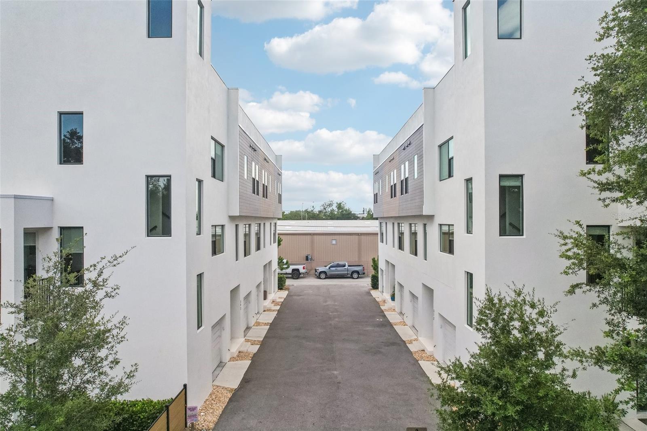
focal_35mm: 22
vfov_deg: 57.2
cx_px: 324
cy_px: 216
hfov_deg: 78.6
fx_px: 395
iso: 400
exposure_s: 1/800
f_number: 2.8
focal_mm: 8.4
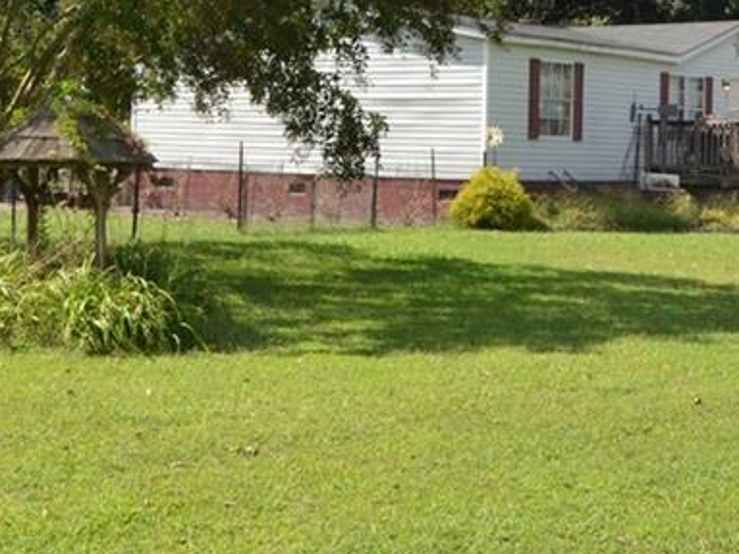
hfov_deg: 25.2
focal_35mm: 77
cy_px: -63
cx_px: 224
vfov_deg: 18.4
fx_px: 1643
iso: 1250
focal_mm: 20
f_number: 14
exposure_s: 1/800
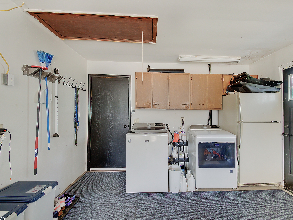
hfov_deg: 90.7
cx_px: 163
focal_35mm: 17
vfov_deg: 74.7
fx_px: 144
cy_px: 112
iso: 100
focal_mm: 10
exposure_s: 1/5
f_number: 9
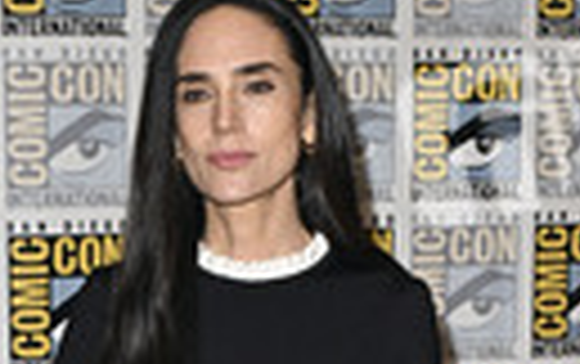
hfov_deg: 15.0
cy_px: 795
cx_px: 220
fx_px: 2200
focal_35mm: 139
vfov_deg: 8.8
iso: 2500
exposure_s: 1/250
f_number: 5.6
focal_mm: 44
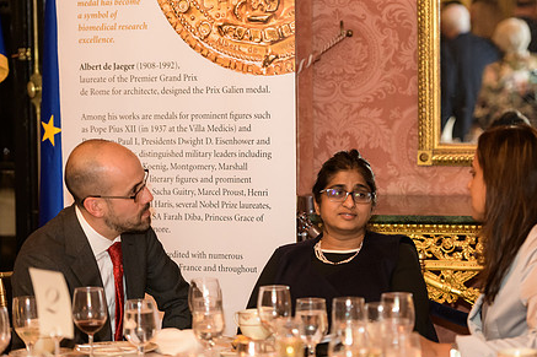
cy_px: 228
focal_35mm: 166
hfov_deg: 12.4
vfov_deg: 8.3
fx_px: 2475
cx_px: 304
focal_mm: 125
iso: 1250
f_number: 3.2
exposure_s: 1/100
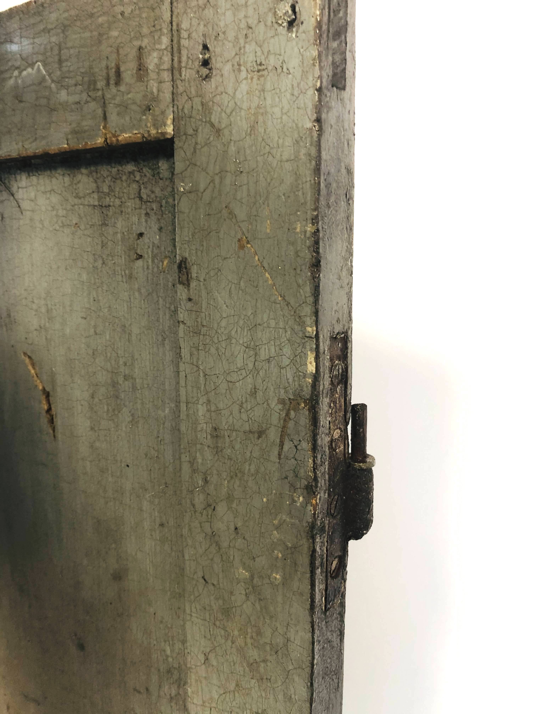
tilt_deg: -7.6
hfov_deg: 49.7
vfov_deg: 63.4
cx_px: 268
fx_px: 578
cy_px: 357
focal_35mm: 28
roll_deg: +0.8
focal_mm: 3.99
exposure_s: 1/17
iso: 40
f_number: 1.8
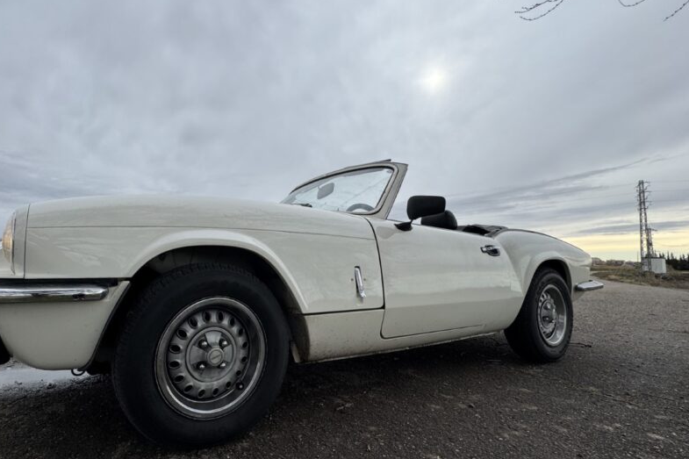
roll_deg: -1.1
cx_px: 255
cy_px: 234
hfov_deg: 85.1
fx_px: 364
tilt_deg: +4.6
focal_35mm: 19
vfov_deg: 64.5
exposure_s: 1/1143
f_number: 2.2
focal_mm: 2.22
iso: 40
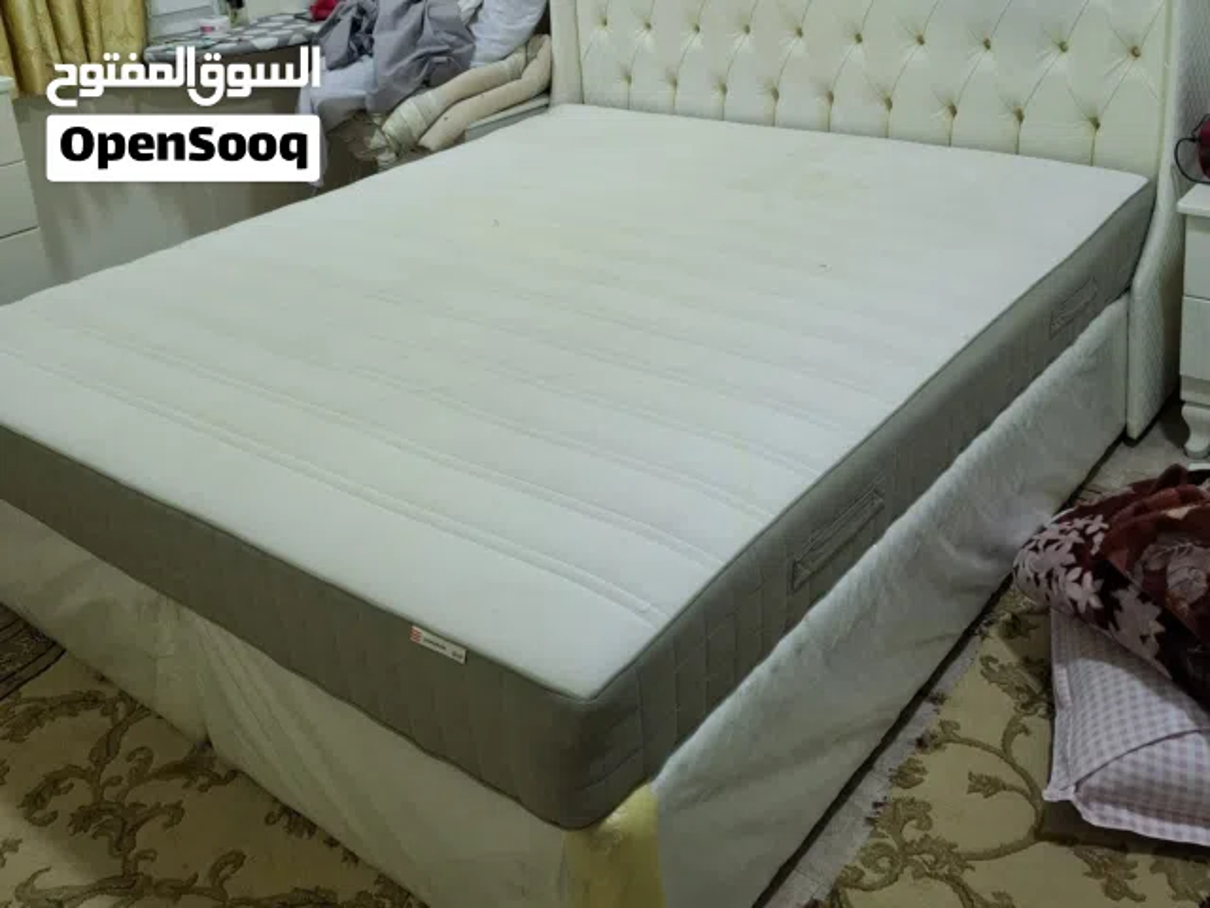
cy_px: 454
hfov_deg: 73.9
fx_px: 804
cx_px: 605
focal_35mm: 23
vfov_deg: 58.9
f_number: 1.8
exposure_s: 1/50
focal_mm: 5.54
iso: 200
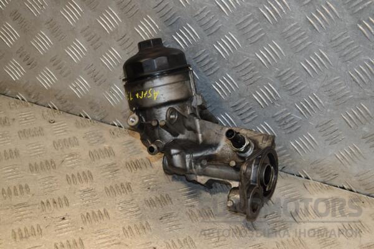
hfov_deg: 31.9
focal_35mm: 63
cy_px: 124
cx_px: 187
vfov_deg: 21.6
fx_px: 654
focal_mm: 42
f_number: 6.3
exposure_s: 1/200
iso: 800
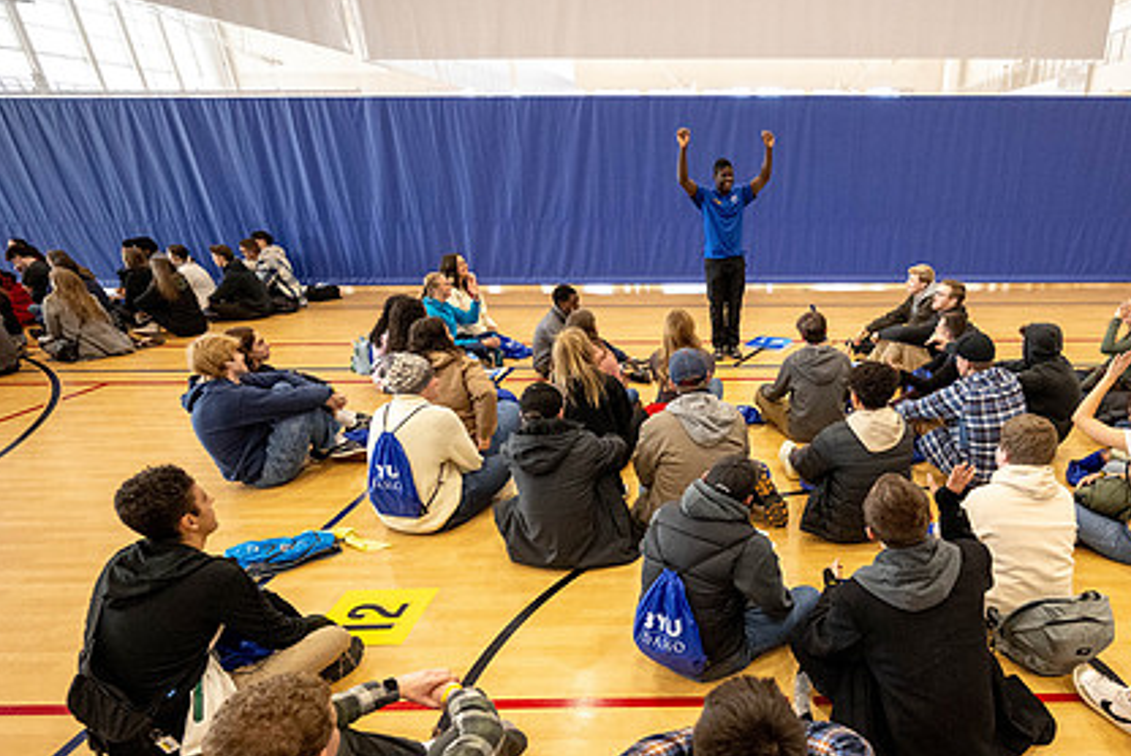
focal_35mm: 22
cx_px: 772
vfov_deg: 55.6
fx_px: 692
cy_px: 526
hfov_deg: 75.6
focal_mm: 15
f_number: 4
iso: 4000
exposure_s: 1/320
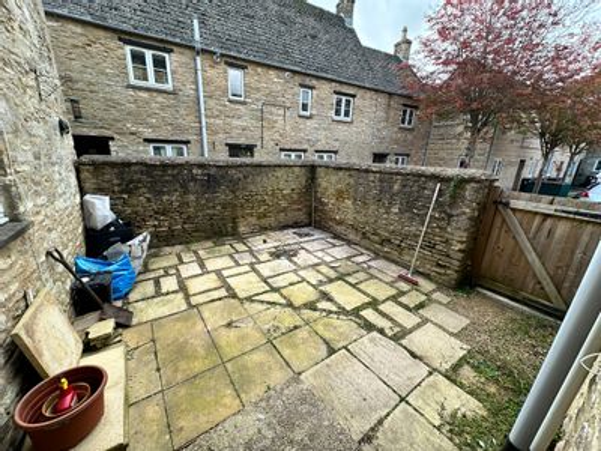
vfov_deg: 85.7
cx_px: 300
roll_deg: -2.5
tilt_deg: -16.3
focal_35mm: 14
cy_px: 226
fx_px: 243
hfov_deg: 102.1
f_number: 2.2
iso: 40
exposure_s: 1/245
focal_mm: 2.22
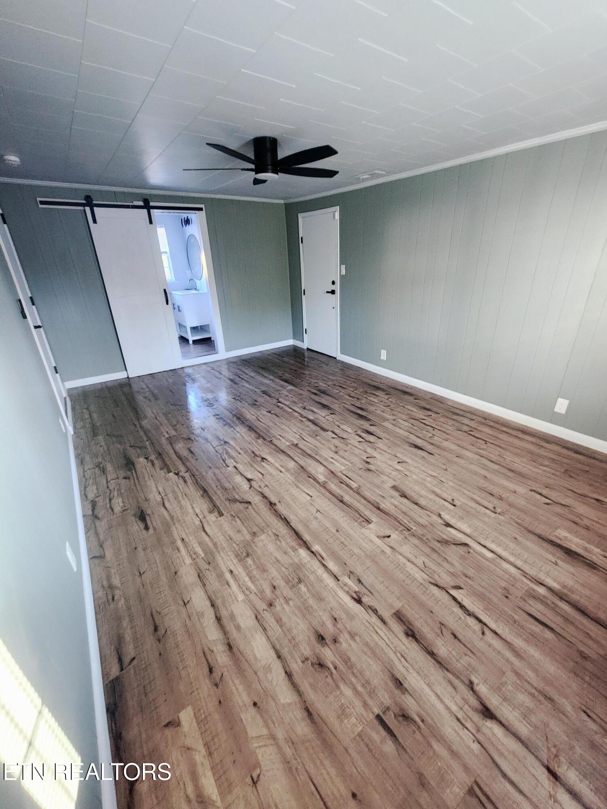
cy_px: 404
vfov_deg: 106.2
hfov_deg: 89.9
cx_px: 304
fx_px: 304
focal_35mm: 13
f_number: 2.2
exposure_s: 1/24
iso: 640
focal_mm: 2.2
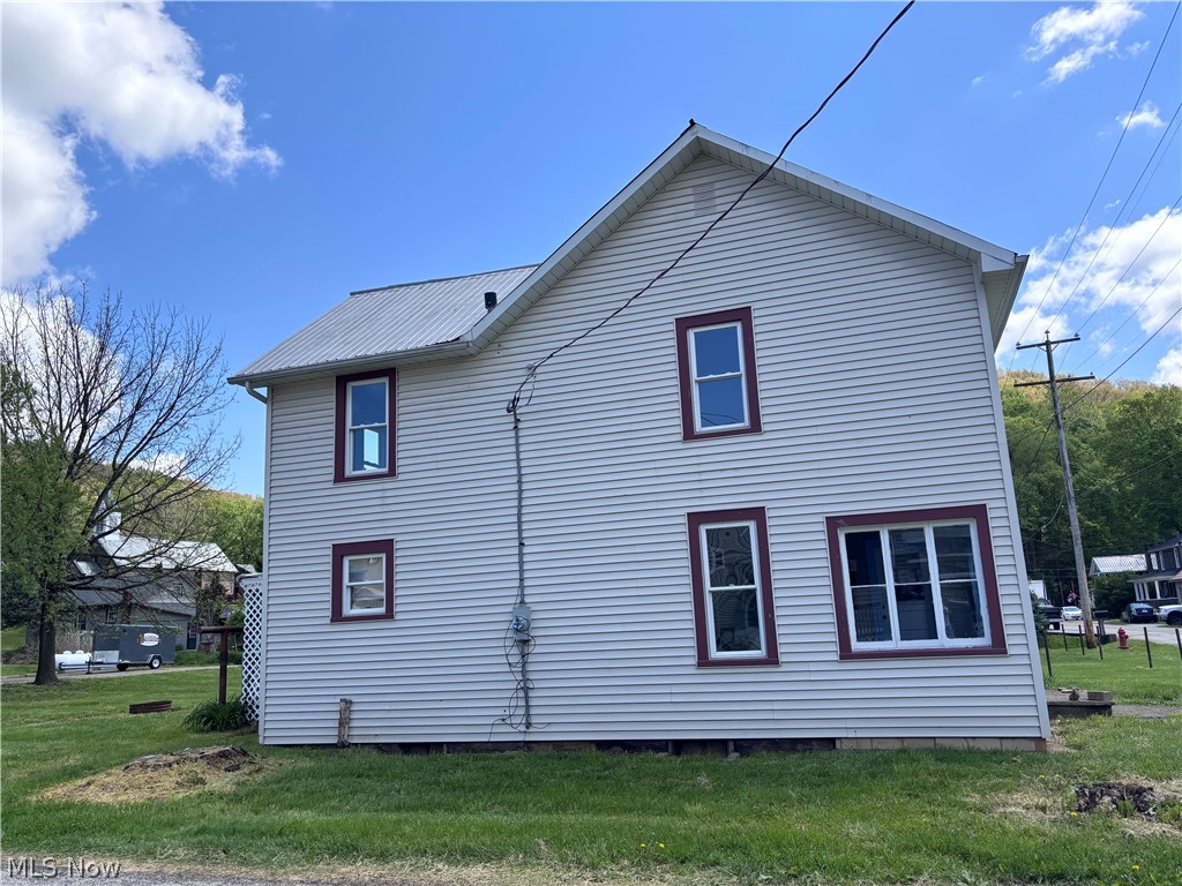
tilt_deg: +11.1
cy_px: 443
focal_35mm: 26
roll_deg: +3.1
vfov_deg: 53.1
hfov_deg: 67.3
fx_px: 888
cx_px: 591
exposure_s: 1/2710
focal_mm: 5.96
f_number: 1.6
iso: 50
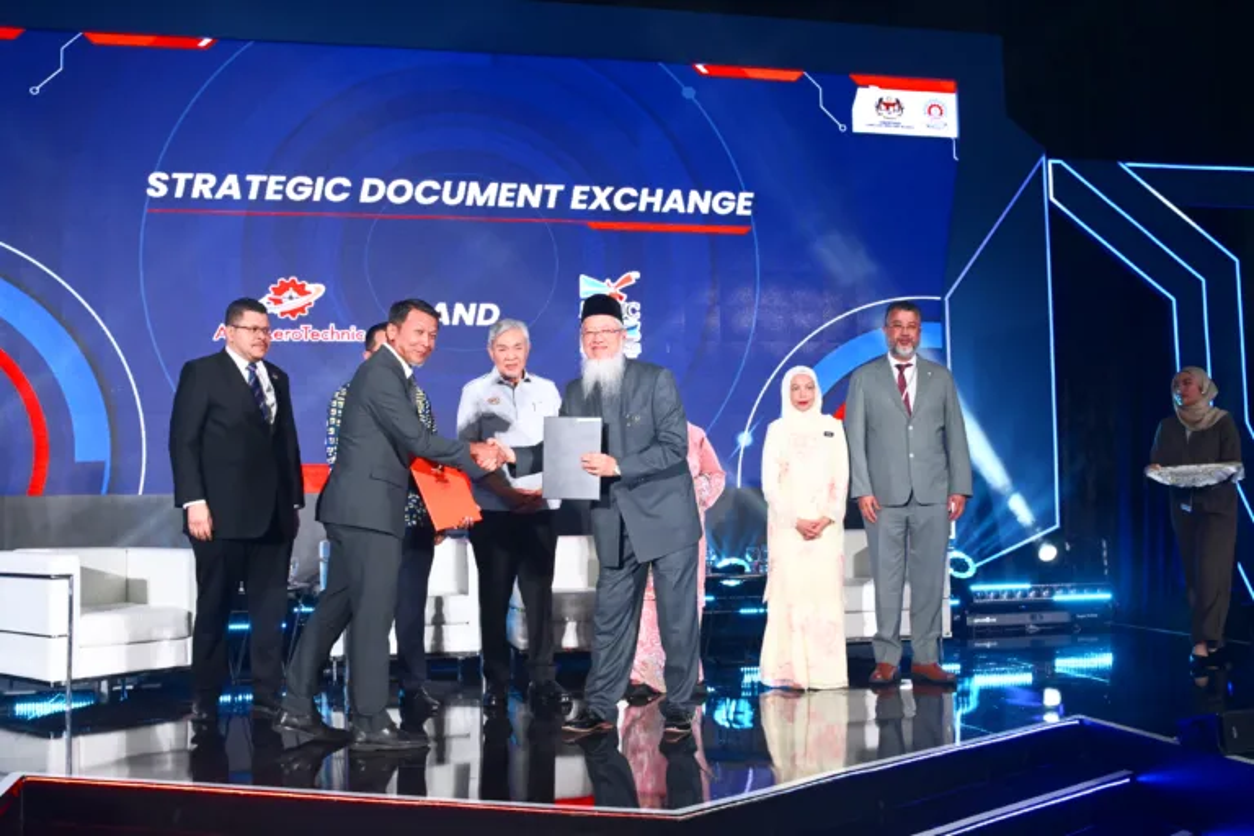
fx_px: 1306
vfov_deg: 35.5
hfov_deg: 51.3
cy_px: 418
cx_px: 627
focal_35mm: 38
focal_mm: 25
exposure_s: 1/100
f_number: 5
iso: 4000
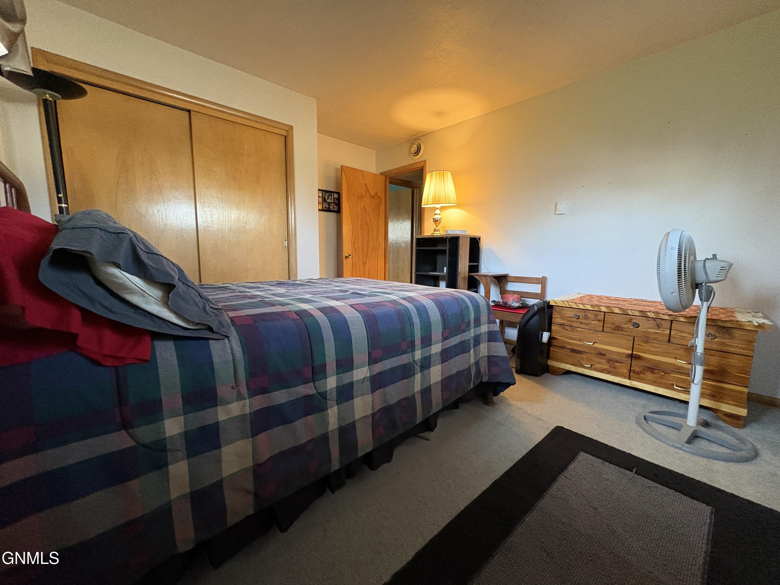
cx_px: 390
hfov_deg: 102.1
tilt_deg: -8.1
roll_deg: -1.1
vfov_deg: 85.7
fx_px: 315
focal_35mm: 14
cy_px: 292
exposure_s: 1/60
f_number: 2.2
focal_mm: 2.22
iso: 640
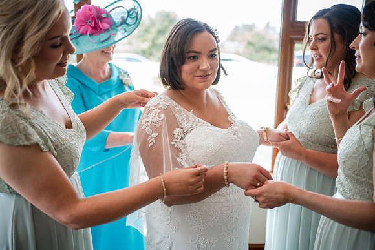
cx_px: 188
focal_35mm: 35
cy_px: 125
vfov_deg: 37.9
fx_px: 365
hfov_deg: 54.4
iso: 640
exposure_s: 1/500
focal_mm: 35
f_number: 1.8
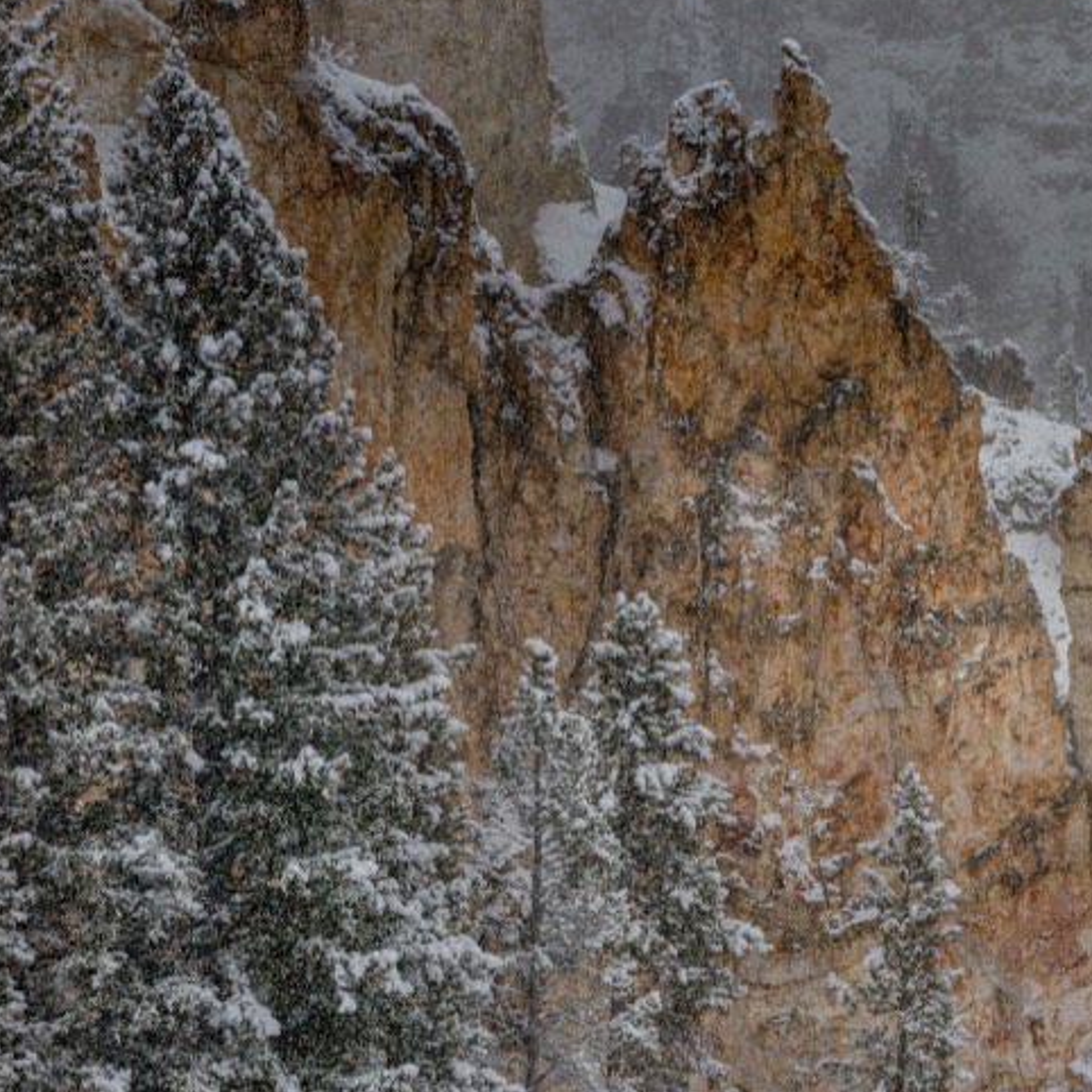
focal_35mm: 184
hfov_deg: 9.5
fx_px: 6567
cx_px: 1004
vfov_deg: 9.5
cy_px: 541
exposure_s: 1/200
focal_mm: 116
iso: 400
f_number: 11
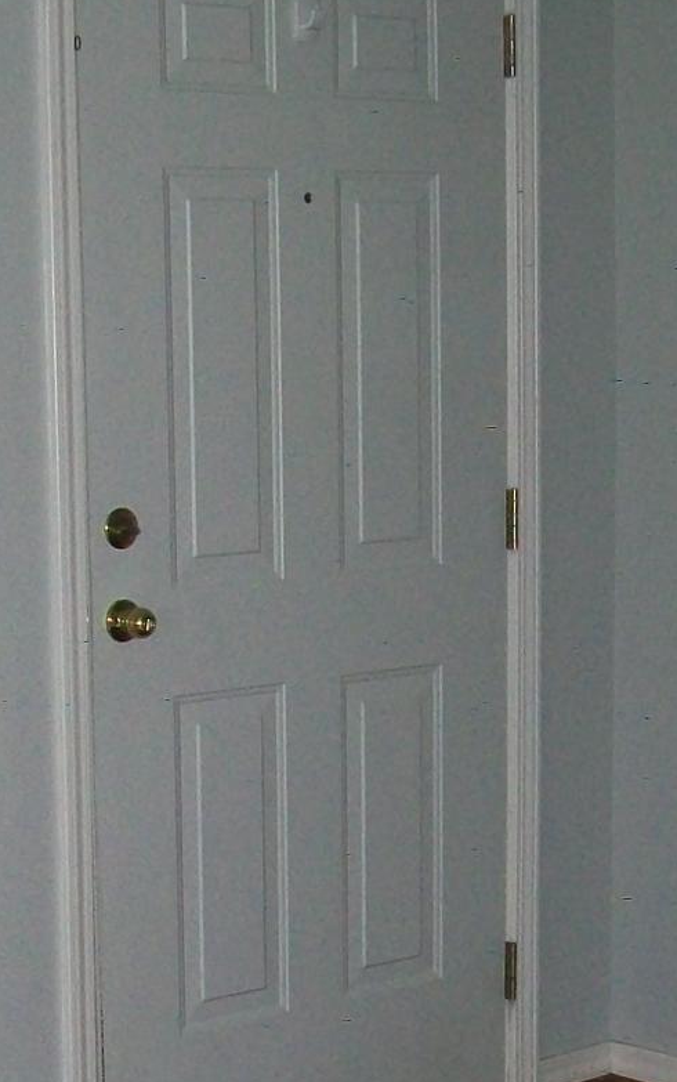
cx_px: 37
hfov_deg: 14.1
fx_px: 2713
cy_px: 922
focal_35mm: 92
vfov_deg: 22.1
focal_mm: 6.1
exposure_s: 1/125
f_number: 2.7
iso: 200
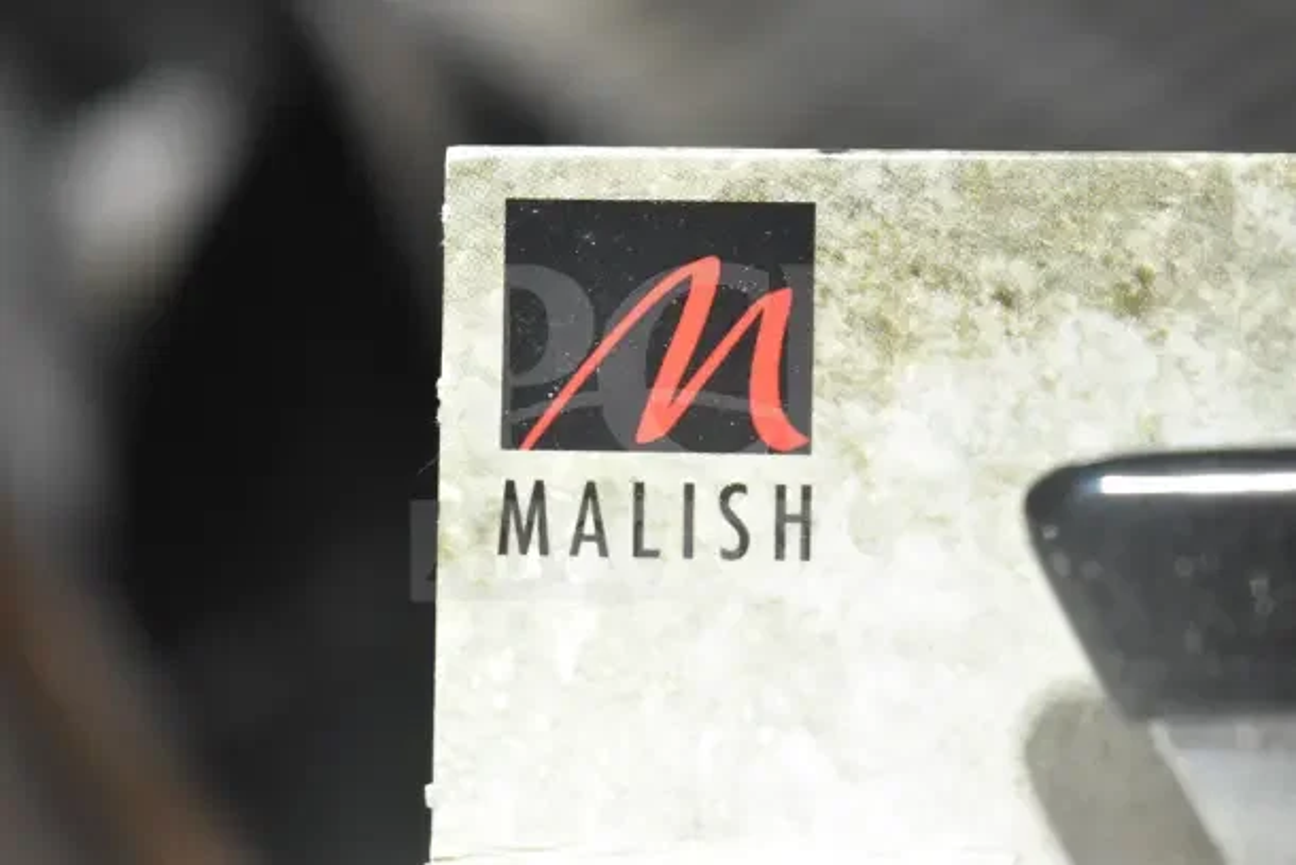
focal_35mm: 72
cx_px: 648
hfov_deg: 28.1
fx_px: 2592
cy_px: 432
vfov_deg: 18.9
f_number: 5.3
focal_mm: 48
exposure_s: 1/125
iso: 1600
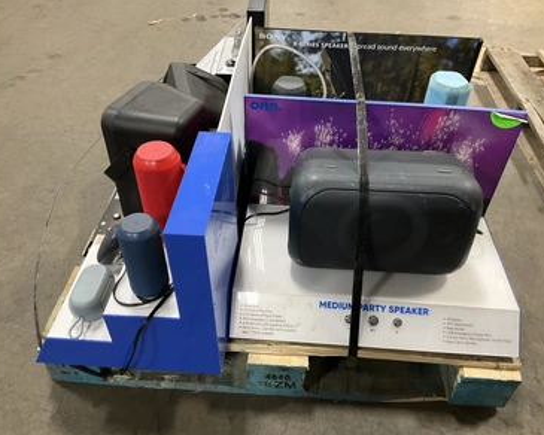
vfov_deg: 47.1
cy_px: 219
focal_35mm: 31
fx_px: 499
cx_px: 279
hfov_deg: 57.2
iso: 250
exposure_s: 1/40
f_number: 1.8
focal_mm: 3
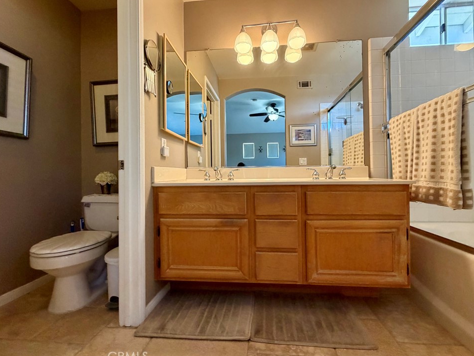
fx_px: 205
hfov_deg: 98.1
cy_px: 173
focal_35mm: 15
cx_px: 247
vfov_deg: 81.7
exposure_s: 1/120
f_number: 2.2
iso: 320
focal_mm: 2.22
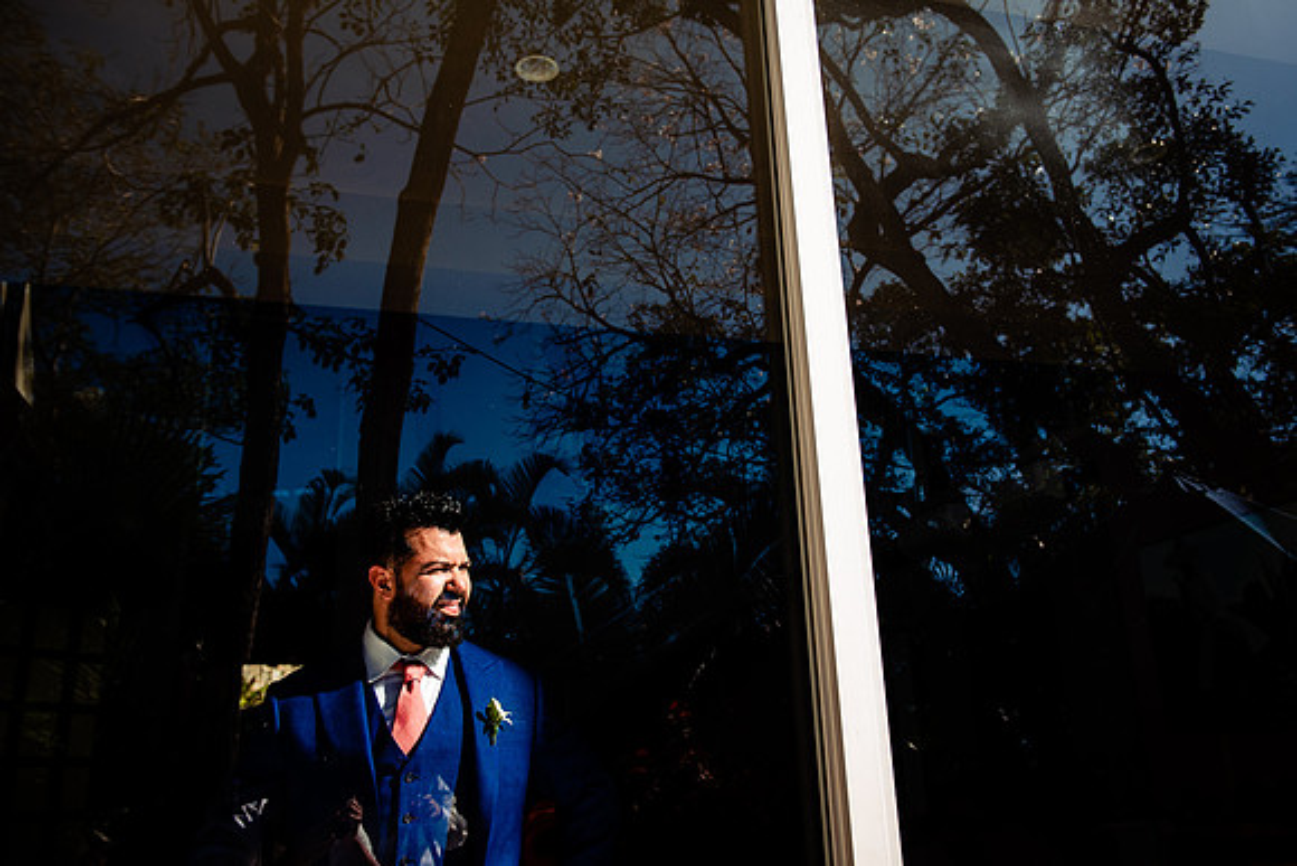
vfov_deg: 41.3
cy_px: 433
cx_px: 639
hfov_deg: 58.9
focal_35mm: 32
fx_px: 1148
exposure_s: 1/1600
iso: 250
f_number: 4
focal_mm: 31
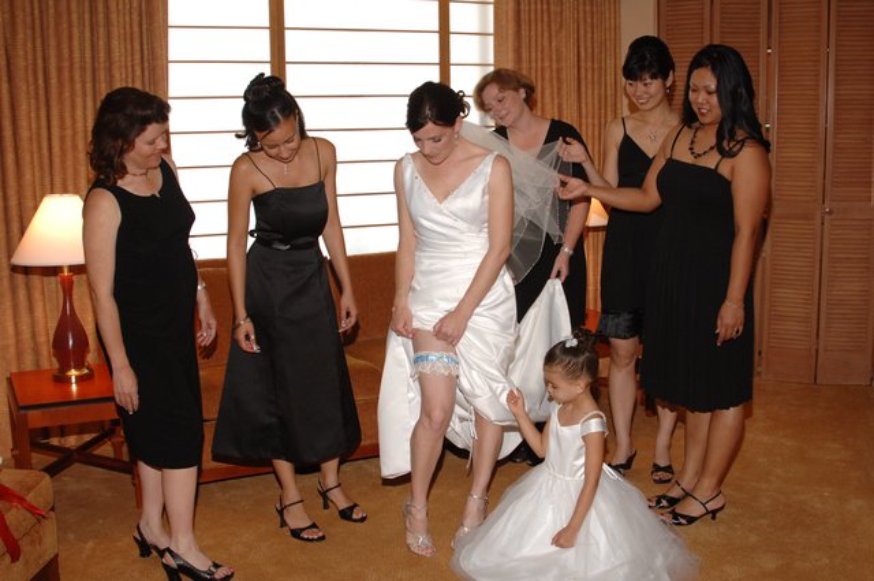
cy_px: 290
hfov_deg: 46.5
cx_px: 437
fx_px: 1018
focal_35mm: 42
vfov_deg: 31.8
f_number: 5.6
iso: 400
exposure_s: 1/60
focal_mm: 28
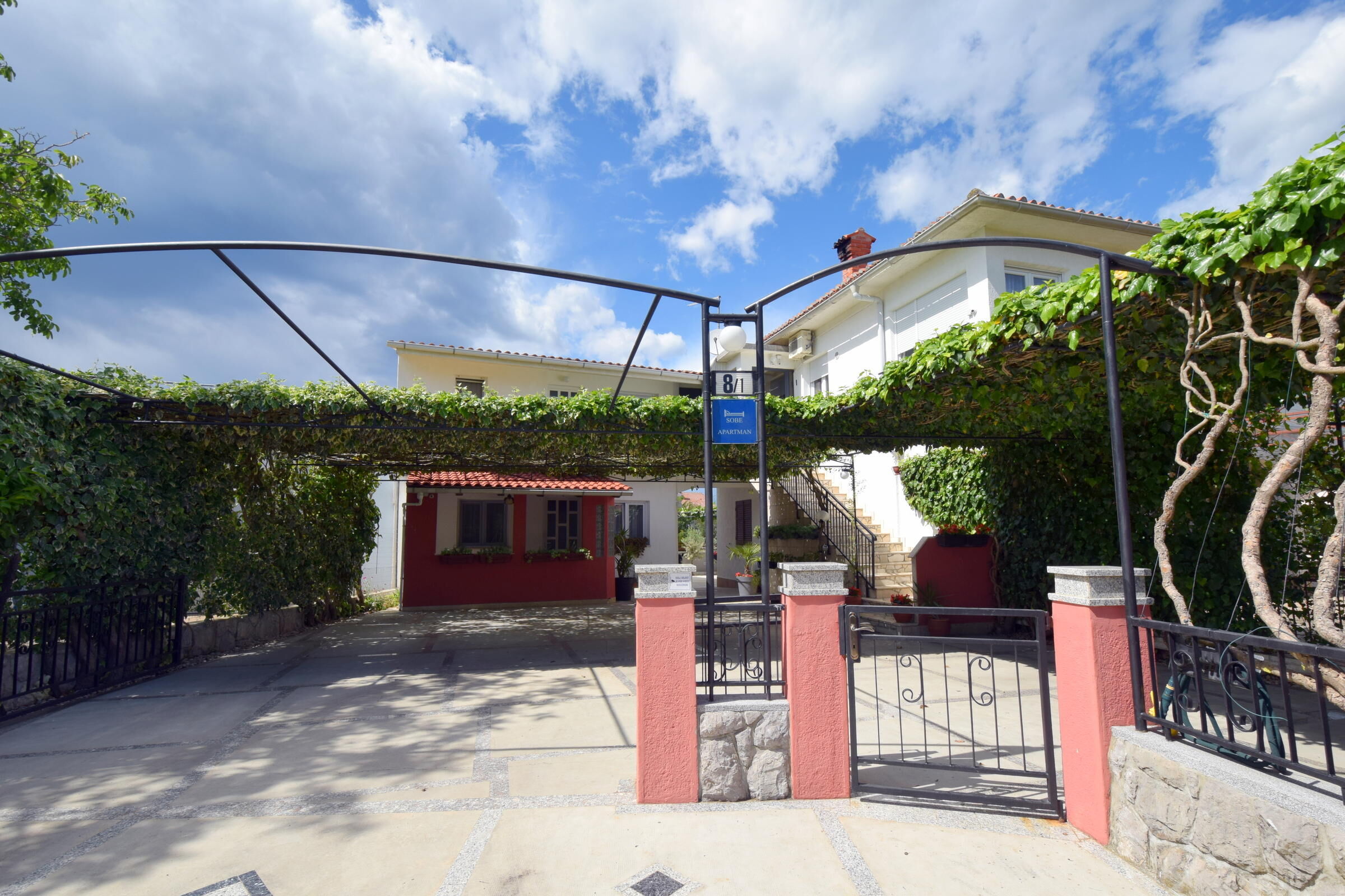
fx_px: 560
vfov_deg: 77.3
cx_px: 672
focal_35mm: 15
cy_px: 448
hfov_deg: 100.4
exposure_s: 1/400
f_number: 10
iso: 200
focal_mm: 10
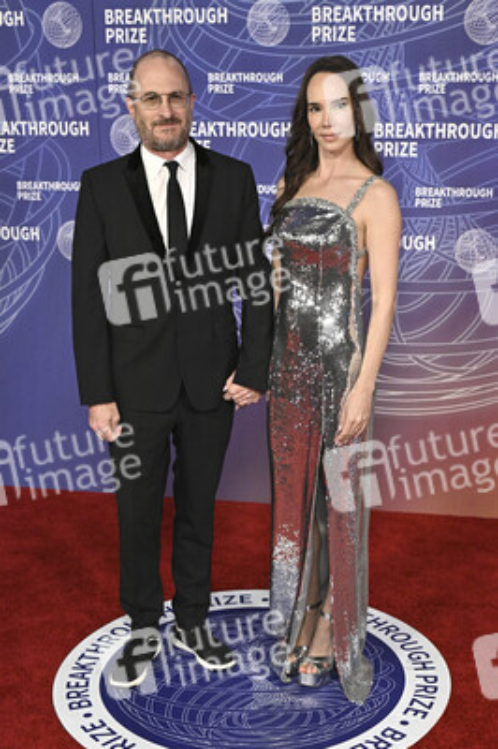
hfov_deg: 33.3
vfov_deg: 48.5
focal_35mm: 40
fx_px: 831
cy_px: 374
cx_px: 249
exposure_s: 1/320
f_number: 4
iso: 2000
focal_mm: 40
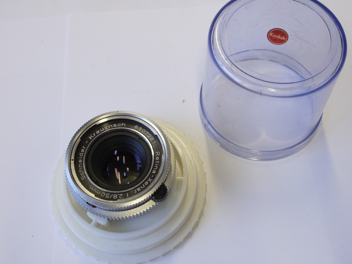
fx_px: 447
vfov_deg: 32.9
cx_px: 176
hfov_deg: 42.9
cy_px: 132
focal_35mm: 44
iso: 400
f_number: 13
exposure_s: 1/13
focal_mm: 22
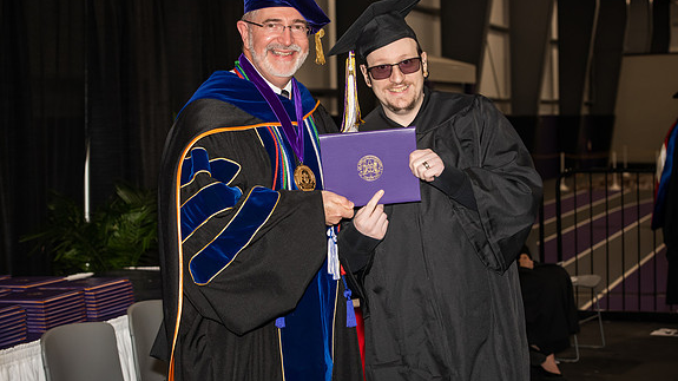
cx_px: 341
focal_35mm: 74
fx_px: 1330
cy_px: 178
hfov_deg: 28.6
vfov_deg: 16.3
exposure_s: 1/200
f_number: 5.6
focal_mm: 70
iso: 1000
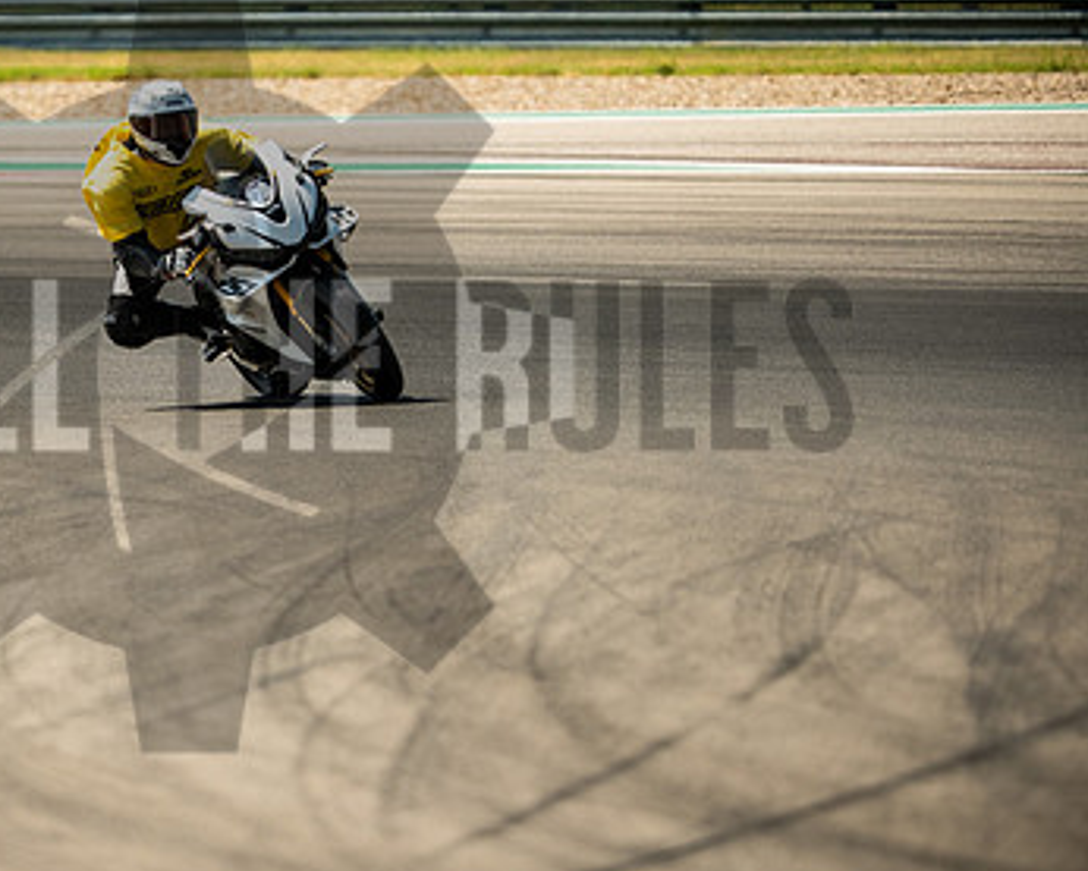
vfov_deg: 2.3
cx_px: 189
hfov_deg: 2.9
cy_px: 369
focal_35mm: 661
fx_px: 21291
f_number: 2.8
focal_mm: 280
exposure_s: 1/2500
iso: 320
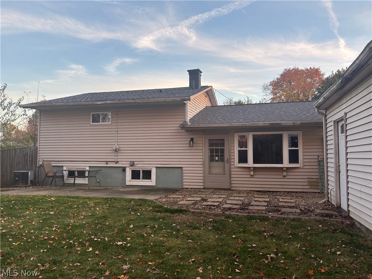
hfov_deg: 67.3
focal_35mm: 26
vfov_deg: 53.1
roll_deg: -0.8
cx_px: 186
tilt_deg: +2.3
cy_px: 140
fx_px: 279
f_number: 1.6
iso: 40
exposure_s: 1/263
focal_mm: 5.96
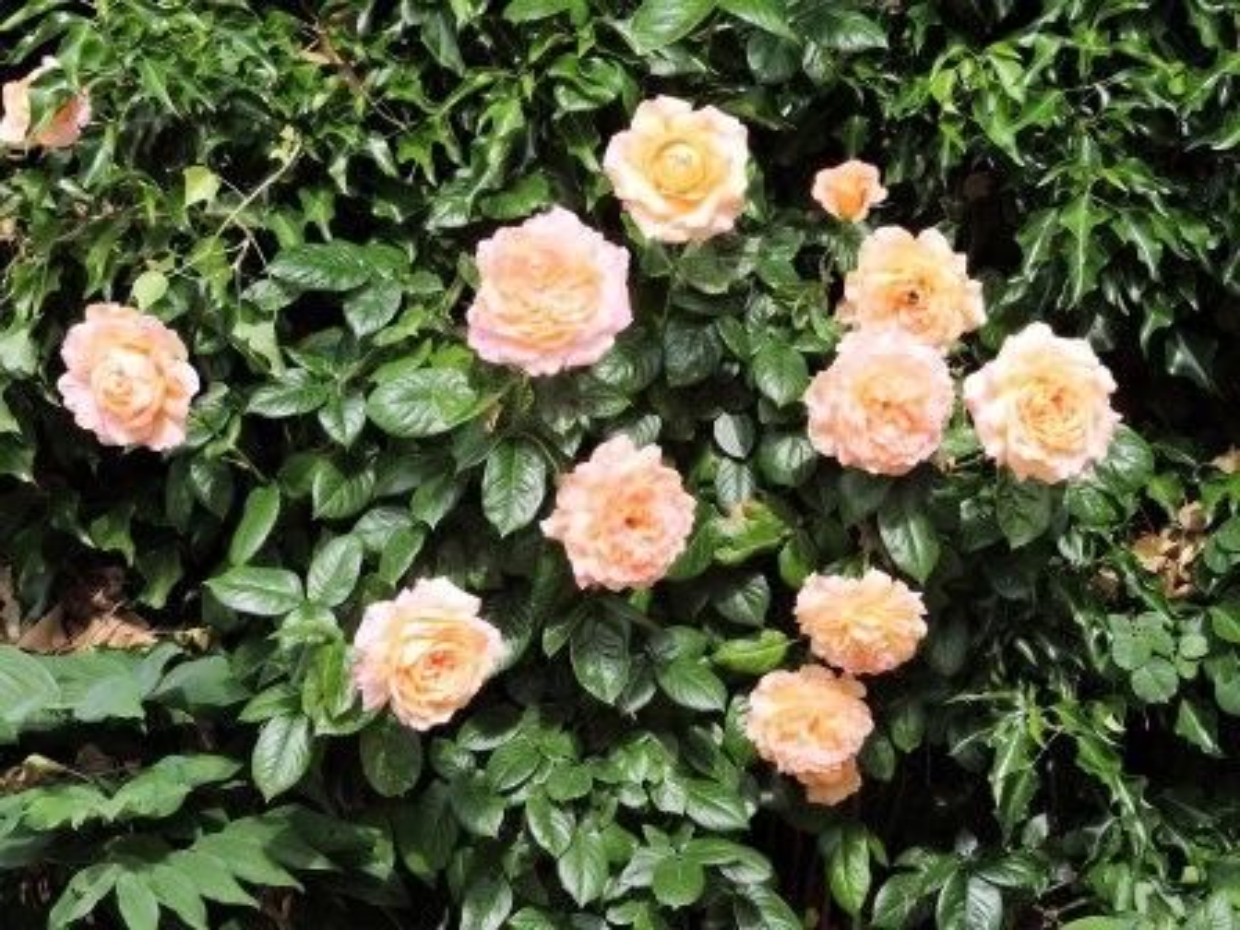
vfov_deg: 21.0
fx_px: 2508
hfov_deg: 27.8
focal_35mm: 70
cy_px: 465
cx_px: 620
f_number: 4.5
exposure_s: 1/400
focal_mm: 12.5
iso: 100
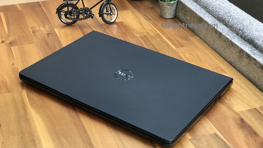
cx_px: 130
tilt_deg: -30.6
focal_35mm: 63
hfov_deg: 33.3
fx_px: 439
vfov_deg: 19.1
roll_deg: -0.4
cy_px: 69
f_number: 2.8
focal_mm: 6.6
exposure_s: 1/50
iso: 64
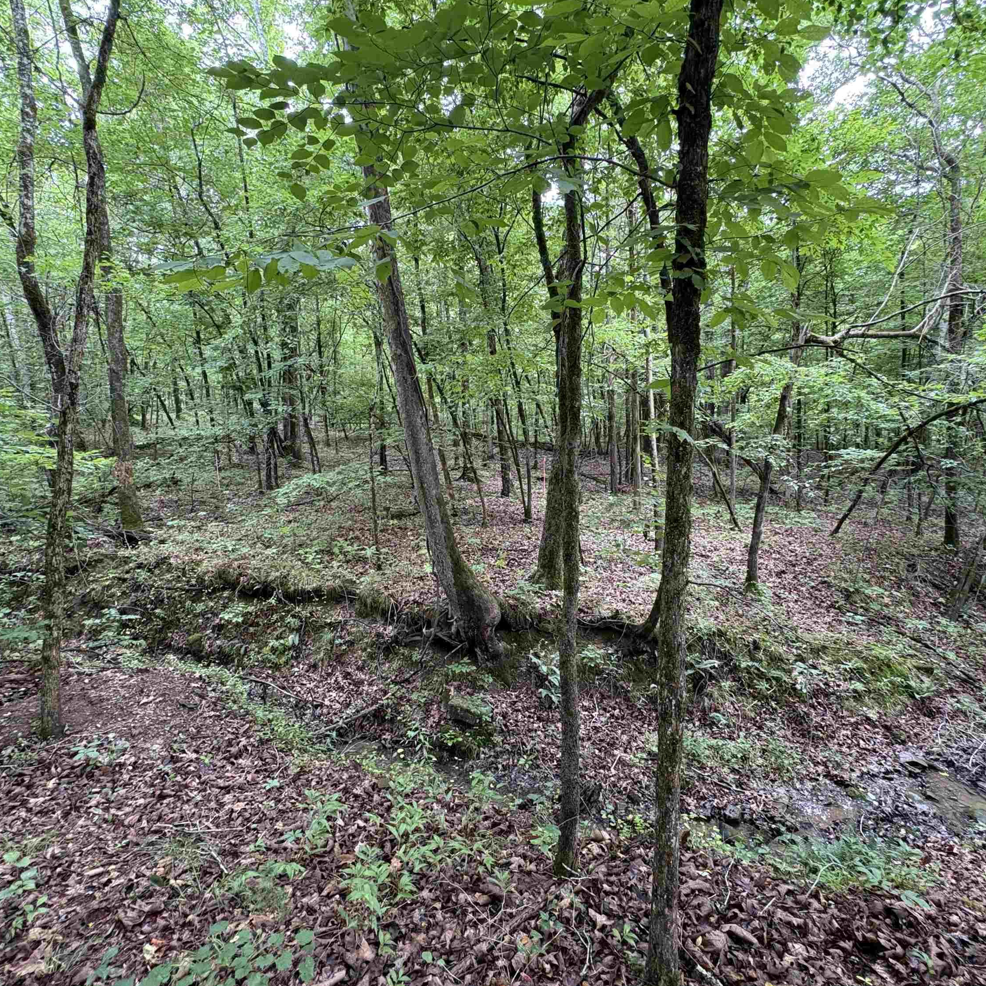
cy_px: 498
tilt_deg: -5.7
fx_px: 548
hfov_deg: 84.0
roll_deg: +2.2
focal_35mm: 17
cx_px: 496
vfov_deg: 84.0
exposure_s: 1/63
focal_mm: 2.22
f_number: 2.2
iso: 200
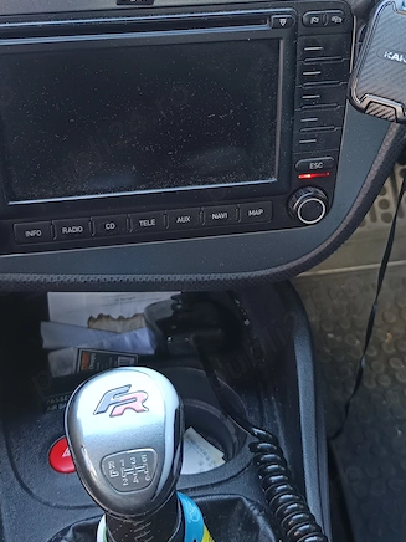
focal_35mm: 44
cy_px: 184
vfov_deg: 42.4
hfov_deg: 32.9
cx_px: 196
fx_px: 688
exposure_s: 1/50
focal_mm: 5.31
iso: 861
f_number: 1.7
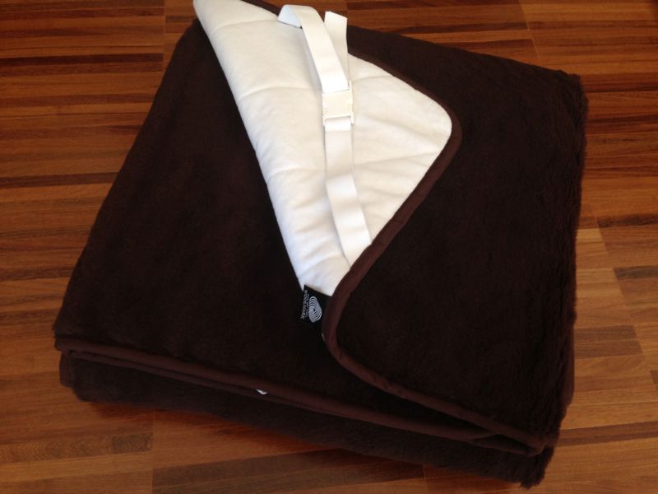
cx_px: 329
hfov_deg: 55.4
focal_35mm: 33
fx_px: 627
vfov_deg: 42.9
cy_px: 247
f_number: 2.4
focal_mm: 4.12
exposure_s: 1/24
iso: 50
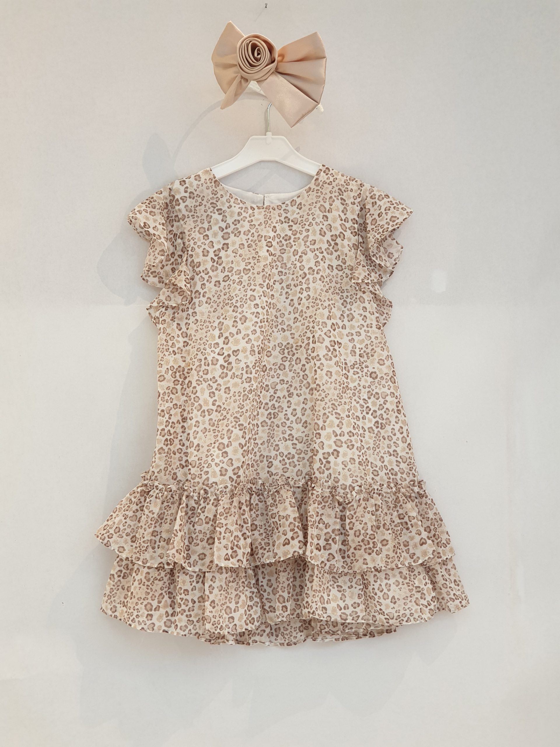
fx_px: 1122
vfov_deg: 36.8
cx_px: 280
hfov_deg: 28.0
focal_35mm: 52
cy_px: 374
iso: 100
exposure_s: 1/33
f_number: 2.4
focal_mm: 6
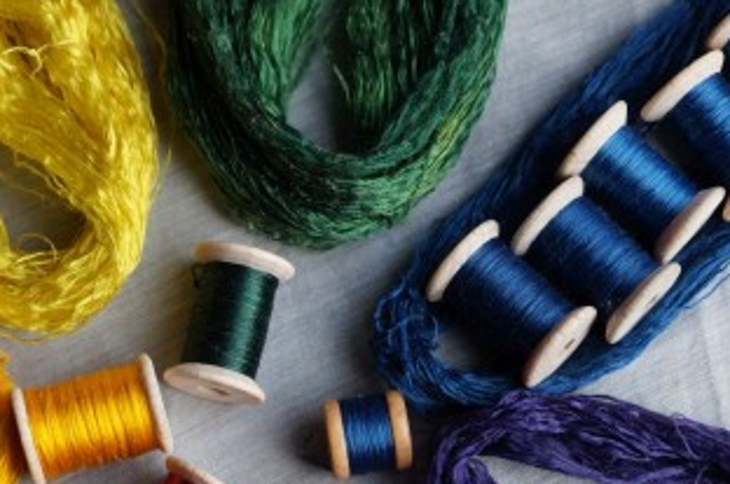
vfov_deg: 8.8
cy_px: 449
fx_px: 3118
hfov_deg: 13.3
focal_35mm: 154
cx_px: 246
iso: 400
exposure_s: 1/160
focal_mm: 50
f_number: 4
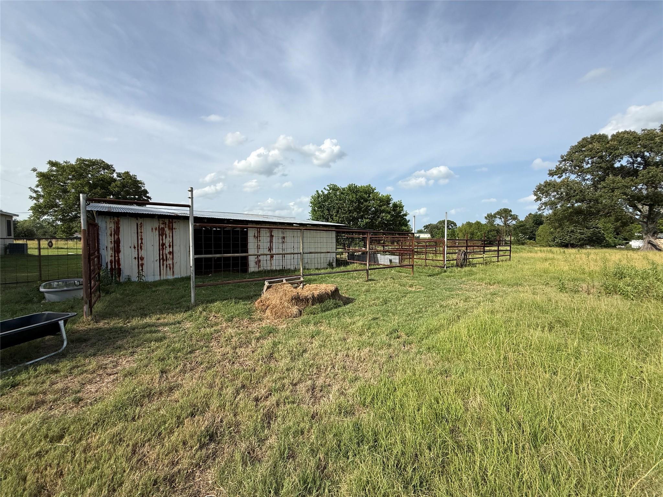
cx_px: 332
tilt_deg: -2.3
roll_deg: -0.2
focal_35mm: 14
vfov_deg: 85.7
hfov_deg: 102.1
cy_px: 248
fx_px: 268
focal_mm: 2.22
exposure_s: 1/2024
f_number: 2.2
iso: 50
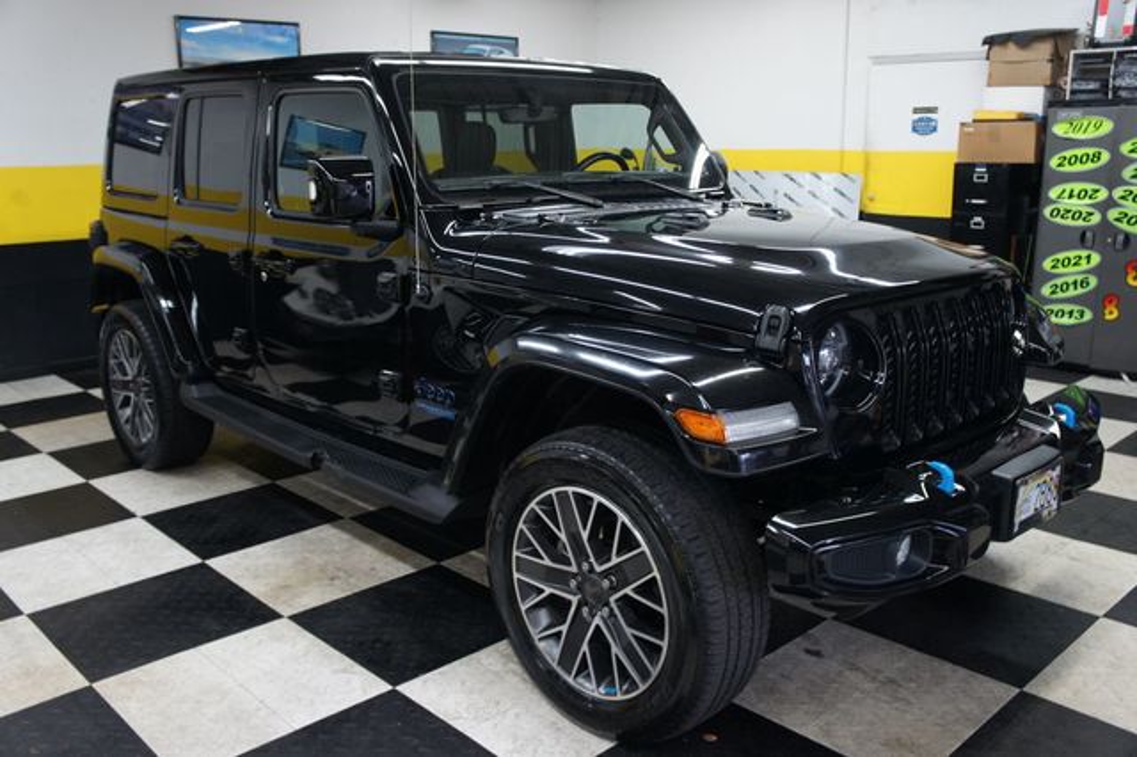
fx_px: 947
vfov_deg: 43.6
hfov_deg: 62.0
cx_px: 568
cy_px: 378
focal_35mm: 30
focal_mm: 20
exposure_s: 1/30
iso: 320
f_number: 4
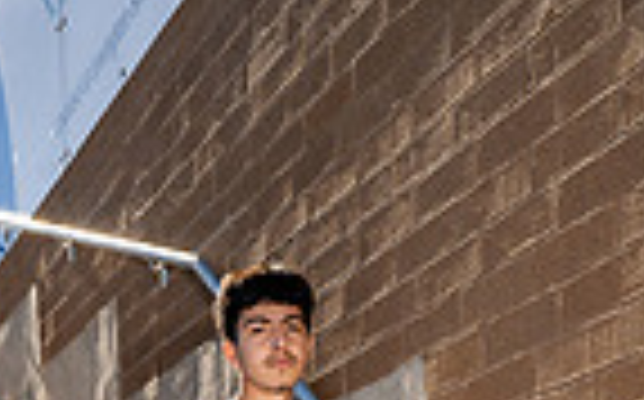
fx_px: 1578
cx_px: 68
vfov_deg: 11.9
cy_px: 935
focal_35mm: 90
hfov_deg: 22.5
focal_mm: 28
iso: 100
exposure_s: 1/250
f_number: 8
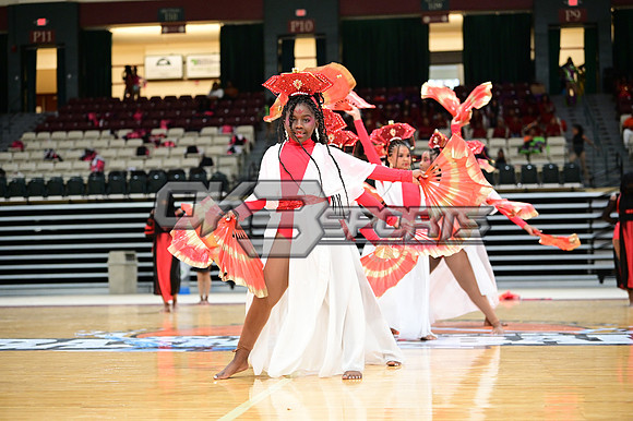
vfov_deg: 19.4
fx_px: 1230
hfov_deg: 28.9
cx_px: 316
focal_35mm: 70
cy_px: 210
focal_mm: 70
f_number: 3.2
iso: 6400
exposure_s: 1/1000
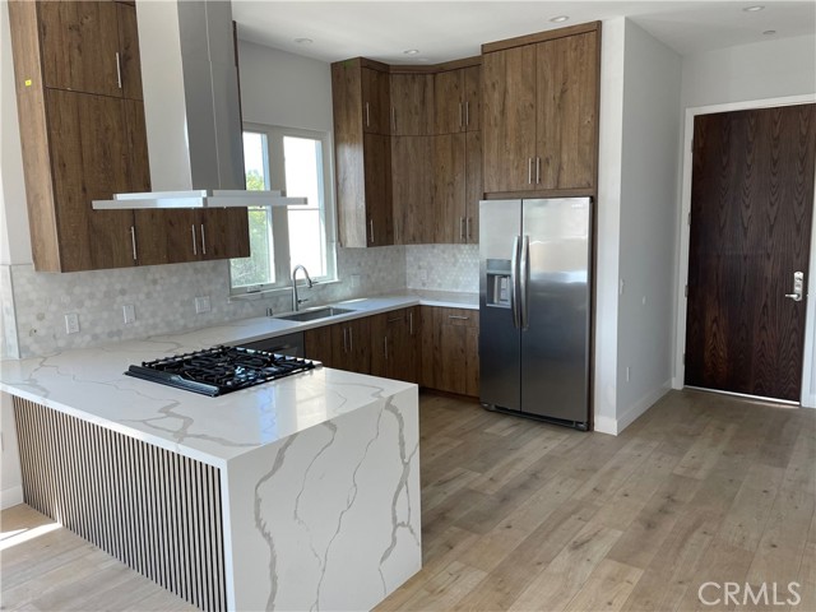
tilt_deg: -9.8
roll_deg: +1.7
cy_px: 306
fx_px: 613
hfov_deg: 67.3
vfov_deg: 53.1
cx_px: 408
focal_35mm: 26
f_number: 1.6
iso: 50
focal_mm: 4.2
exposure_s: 1/121
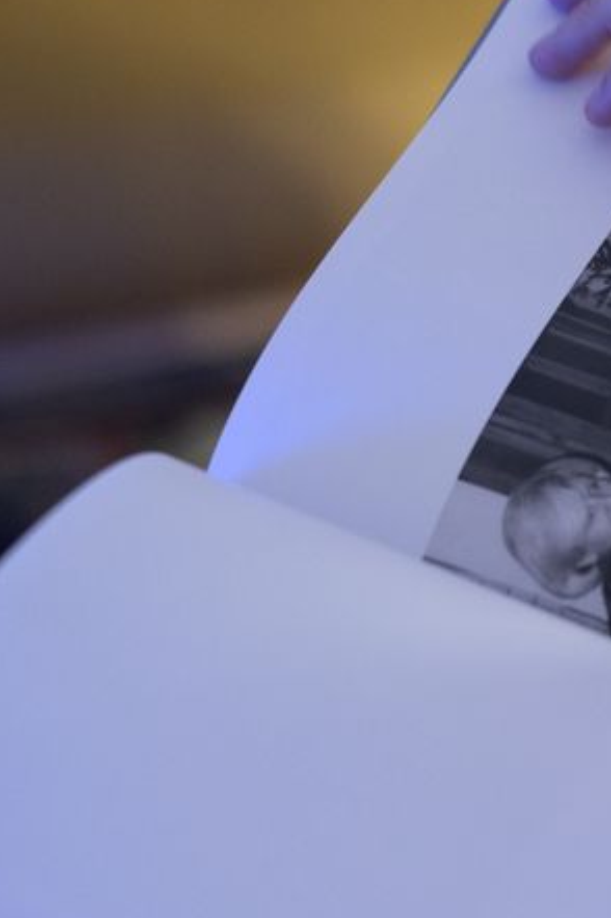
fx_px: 3467
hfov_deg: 9.9
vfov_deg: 15.0
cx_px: 723
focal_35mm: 136
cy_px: 654
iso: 1100
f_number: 2
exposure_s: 1/350
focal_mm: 50
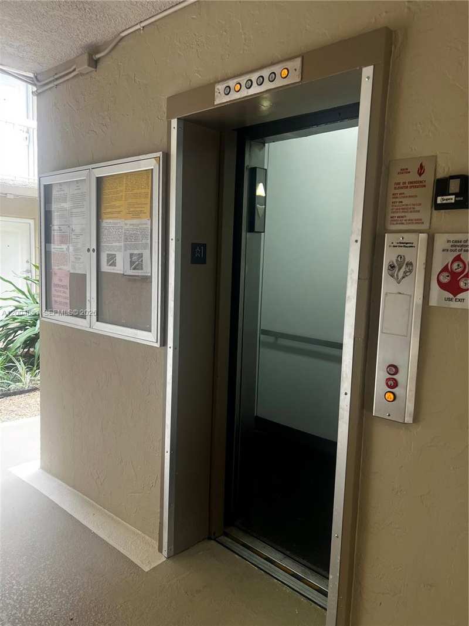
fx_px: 469
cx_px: 234
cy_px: 313
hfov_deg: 53.1
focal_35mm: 26
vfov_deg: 67.3
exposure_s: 1/121
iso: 100
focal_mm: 5.7
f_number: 1.5
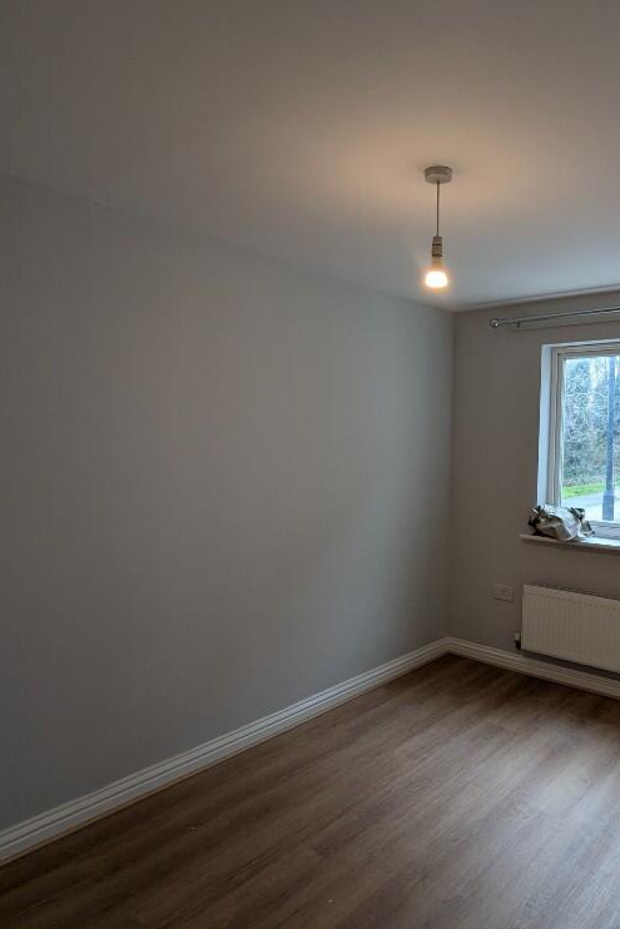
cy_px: 479
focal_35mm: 23
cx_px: 437
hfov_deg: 53.5
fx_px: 594
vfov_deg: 76.1
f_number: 2.2
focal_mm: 2.35
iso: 58
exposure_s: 1/89.5
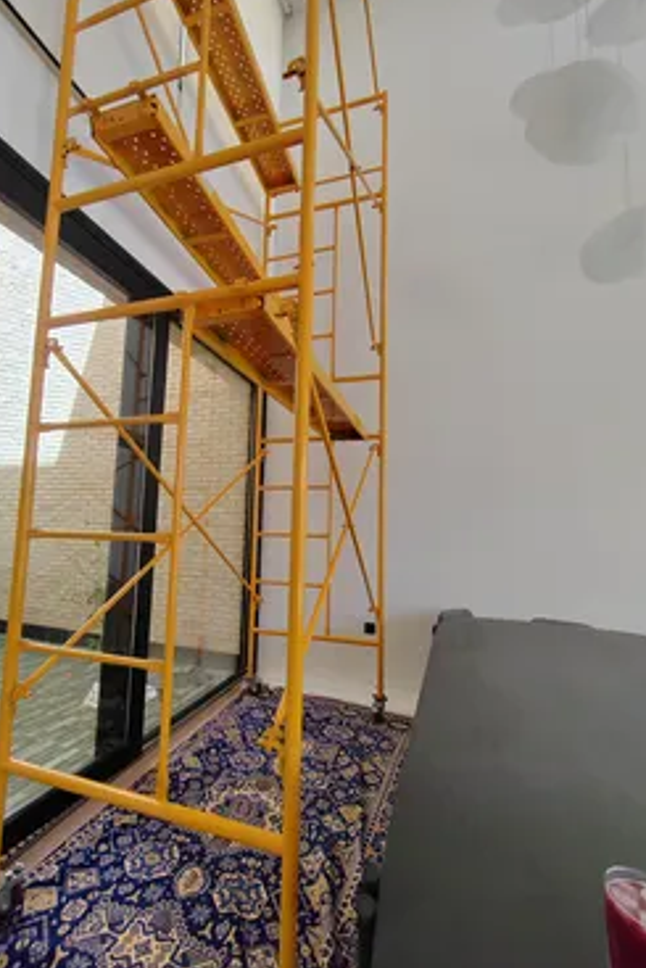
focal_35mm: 17
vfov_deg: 93.3
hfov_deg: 70.4
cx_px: 298
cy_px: 488
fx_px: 457
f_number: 2.2
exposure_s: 1/110
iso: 100
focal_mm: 2.16
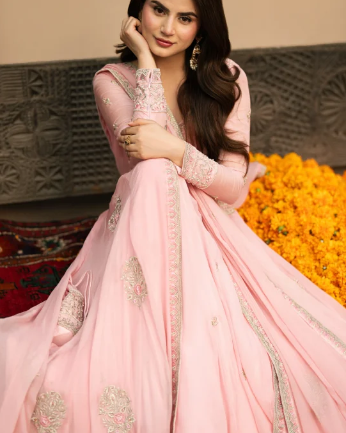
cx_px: 170
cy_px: 182
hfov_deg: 21.5
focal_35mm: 71
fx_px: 909
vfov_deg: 26.7
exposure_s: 1/640
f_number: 1.4
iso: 250
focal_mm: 50
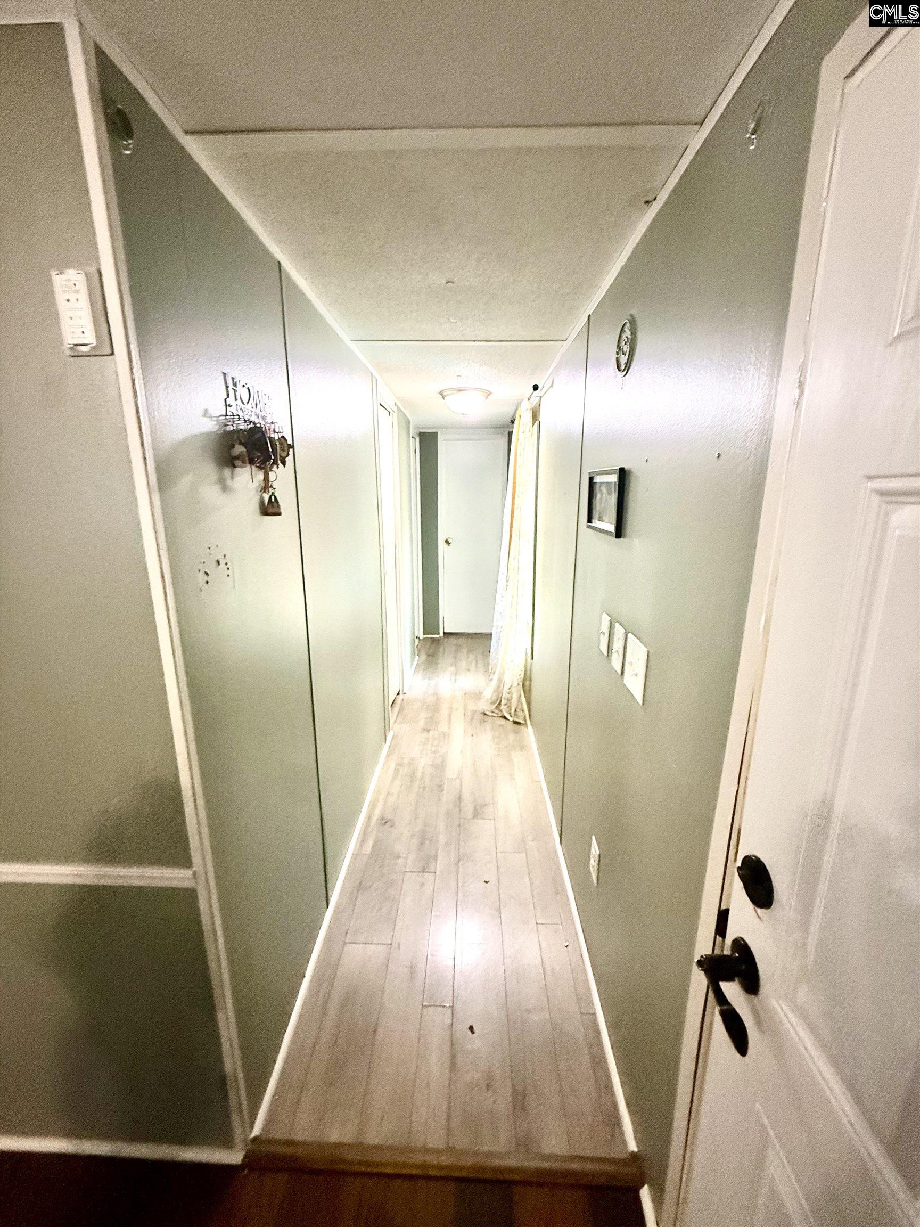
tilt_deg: -13.9
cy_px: 614
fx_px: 496
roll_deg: -1.1
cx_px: 460
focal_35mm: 14
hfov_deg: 85.7
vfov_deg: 102.1
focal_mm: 2.22
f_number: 2.2
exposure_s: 1/60
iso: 500
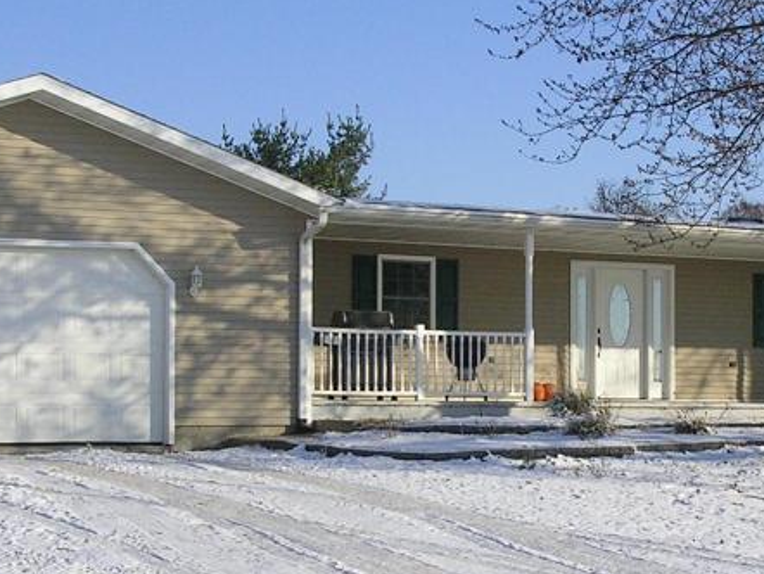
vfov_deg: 16.8
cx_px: 498
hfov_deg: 22.2
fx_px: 1943
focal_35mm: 88
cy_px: 353
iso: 71
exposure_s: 1/546
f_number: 5.6
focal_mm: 5.8
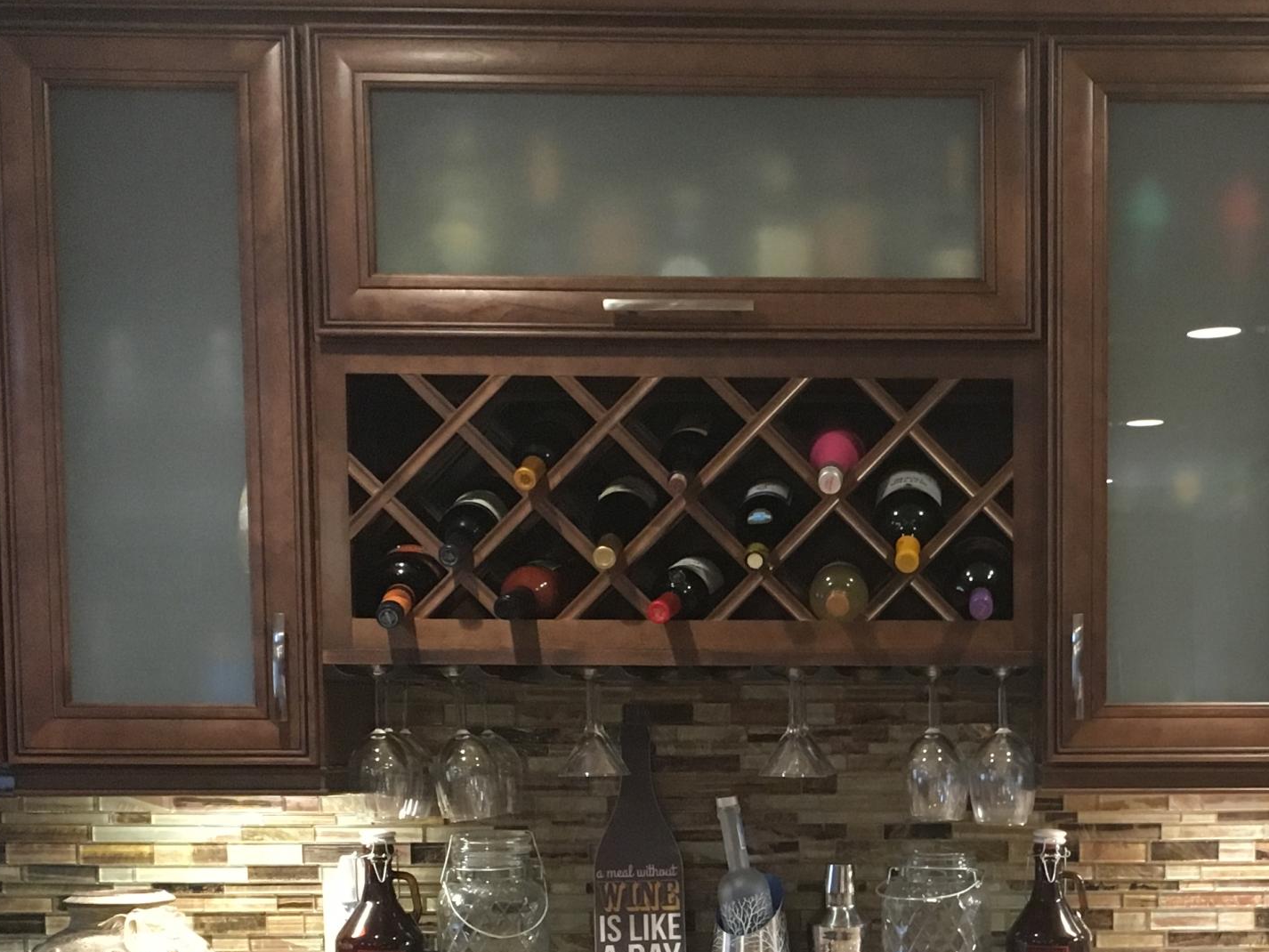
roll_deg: -0.2
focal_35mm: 61
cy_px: 899
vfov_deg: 23.3
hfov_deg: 30.9
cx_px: 1024
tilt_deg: -4.4
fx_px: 2237
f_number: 2.2
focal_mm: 4.15
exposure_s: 1/30
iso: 160
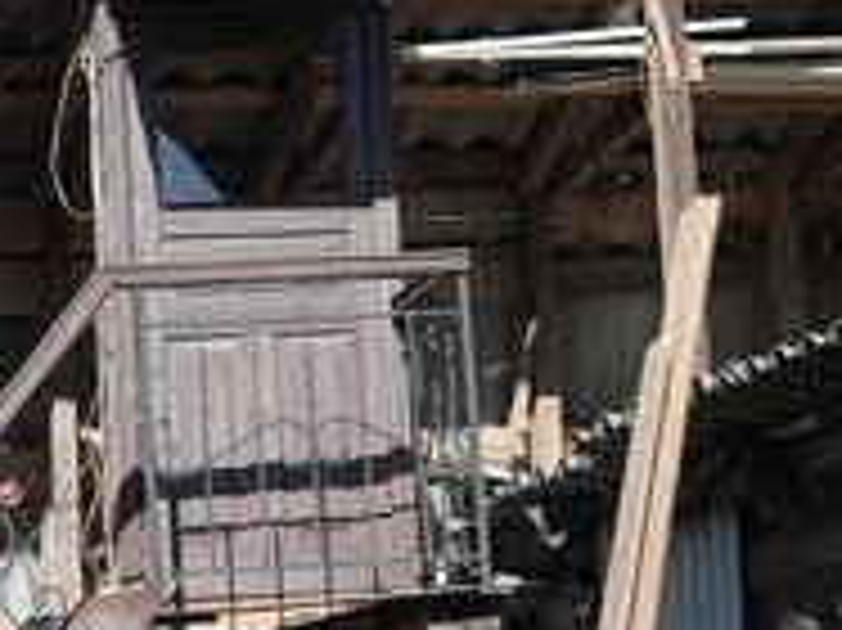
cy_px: 304
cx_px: 176
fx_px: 3209
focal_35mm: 132
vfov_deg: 11.2
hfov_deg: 14.9
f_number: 2.8
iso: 400
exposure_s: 1/250
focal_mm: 64
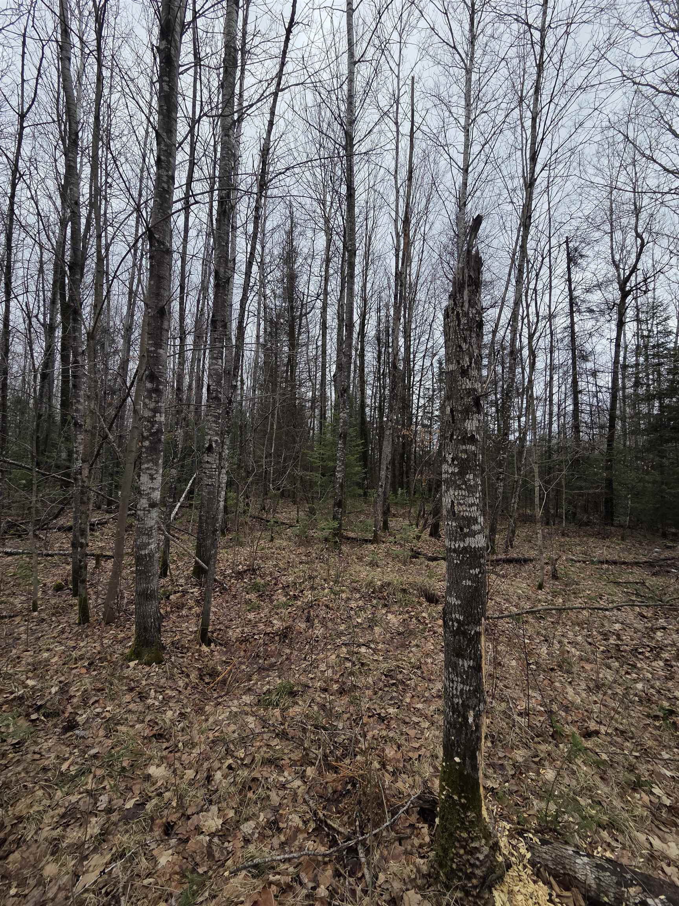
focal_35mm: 13
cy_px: 453
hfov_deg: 89.9
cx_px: 340
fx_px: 340
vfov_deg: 106.2
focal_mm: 2.2
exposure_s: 1/904
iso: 50
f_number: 2.2
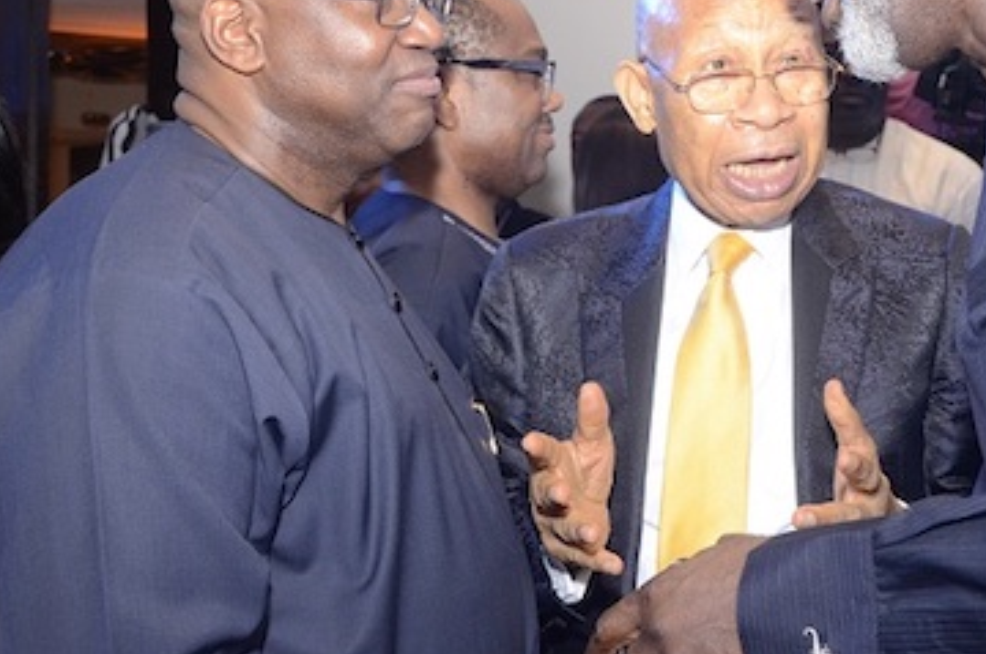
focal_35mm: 65
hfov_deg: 30.3
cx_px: 789
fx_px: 1778
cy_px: 157
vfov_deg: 20.7
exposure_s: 1/125
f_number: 5
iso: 1600
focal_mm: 24
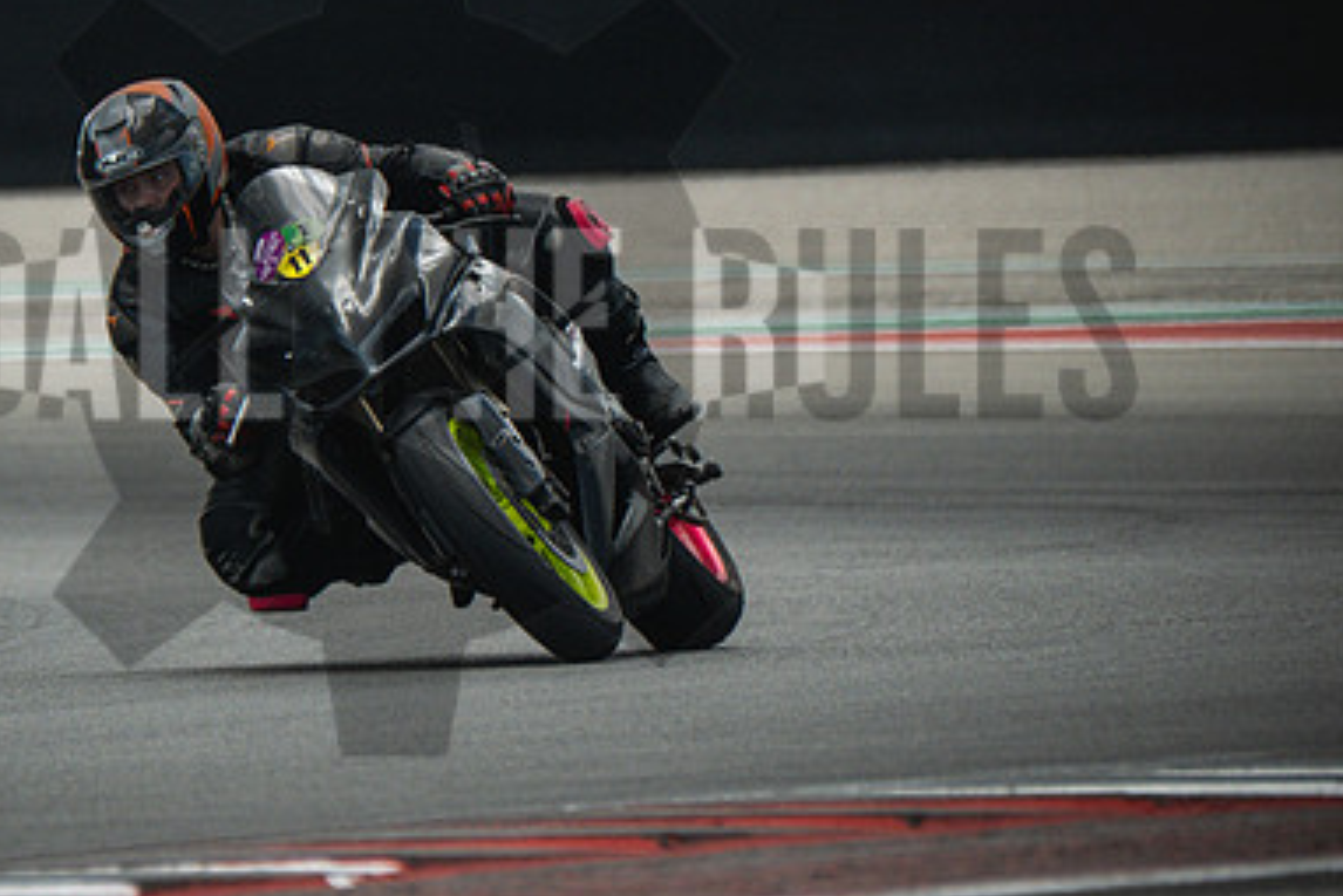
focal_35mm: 910
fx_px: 33959
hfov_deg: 2.3
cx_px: 394
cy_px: 329
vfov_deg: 1.5
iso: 1600
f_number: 5.6
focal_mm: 400
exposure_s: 1/2000
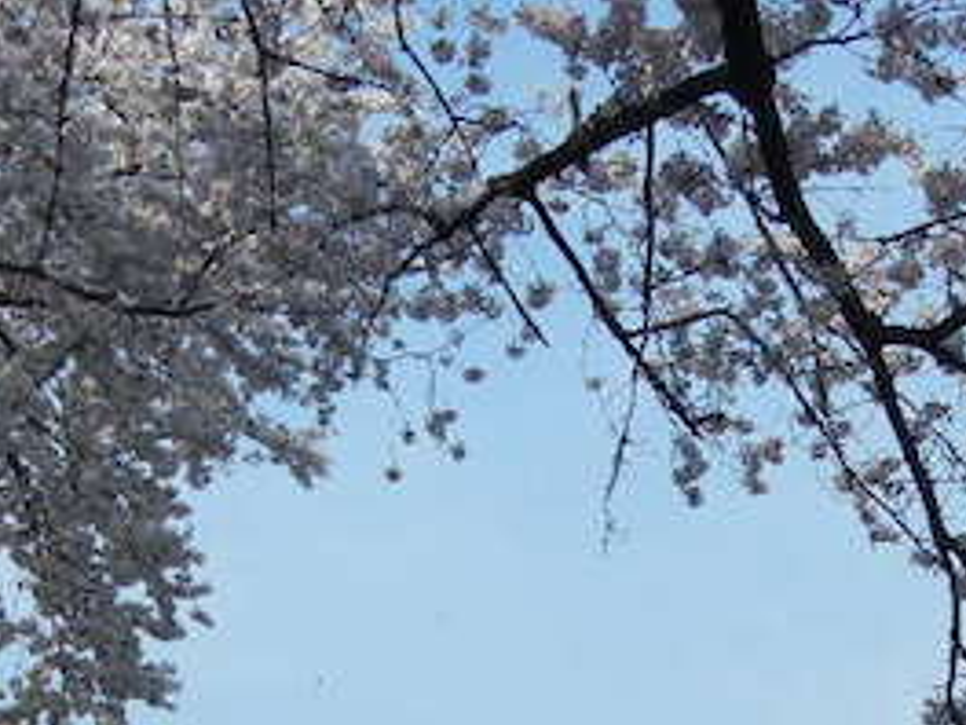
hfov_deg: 21.5
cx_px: 523
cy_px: 948
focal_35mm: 91
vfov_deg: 15.4
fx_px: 2539
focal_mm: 5.4
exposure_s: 1/342
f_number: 7
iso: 160
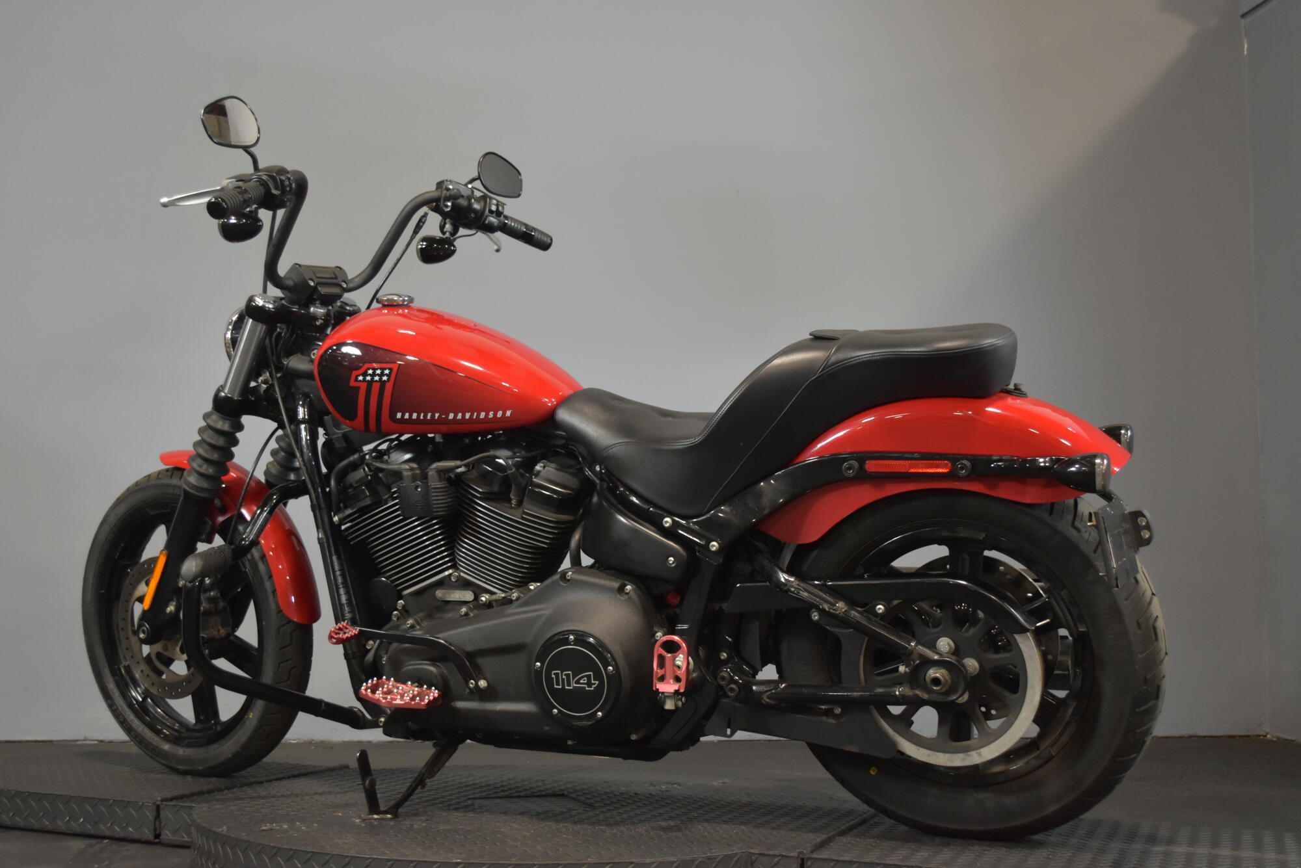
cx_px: 650
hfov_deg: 49.5
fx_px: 1410
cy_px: 434
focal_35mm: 39
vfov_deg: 34.2
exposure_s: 1/30
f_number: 4.2
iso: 1250
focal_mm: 26
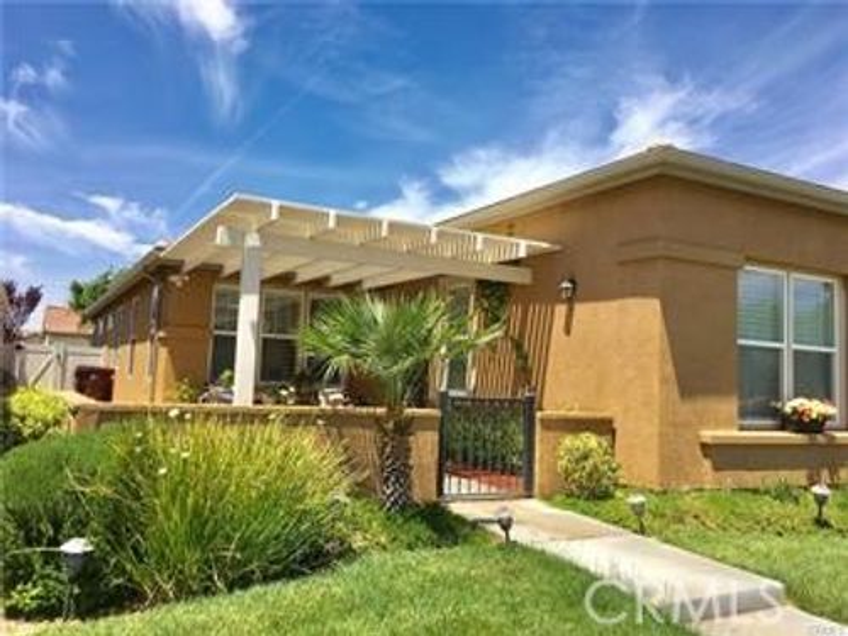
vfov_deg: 48.2
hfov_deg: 61.7
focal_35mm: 29
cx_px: 424
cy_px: 318
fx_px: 710
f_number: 2.2
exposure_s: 1/1451
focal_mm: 4.15
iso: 25
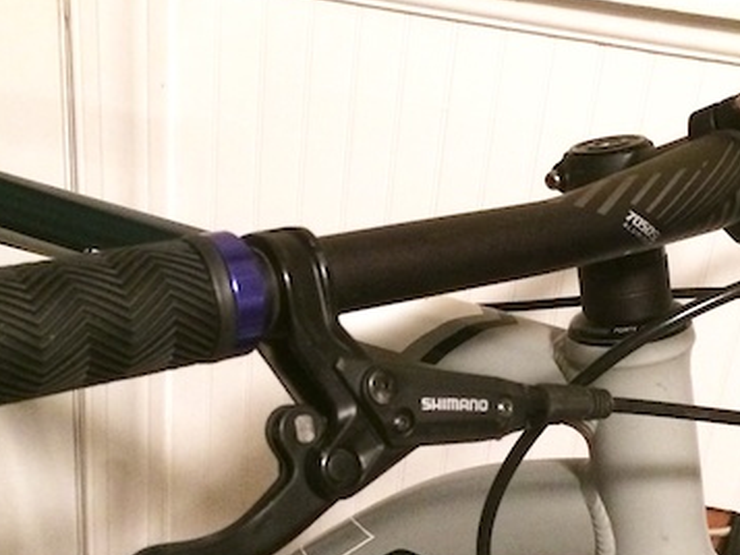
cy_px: 375
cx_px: 388
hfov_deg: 29.8
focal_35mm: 65
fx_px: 1390
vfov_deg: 22.5
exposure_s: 1/15
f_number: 2.2
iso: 400
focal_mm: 4.15
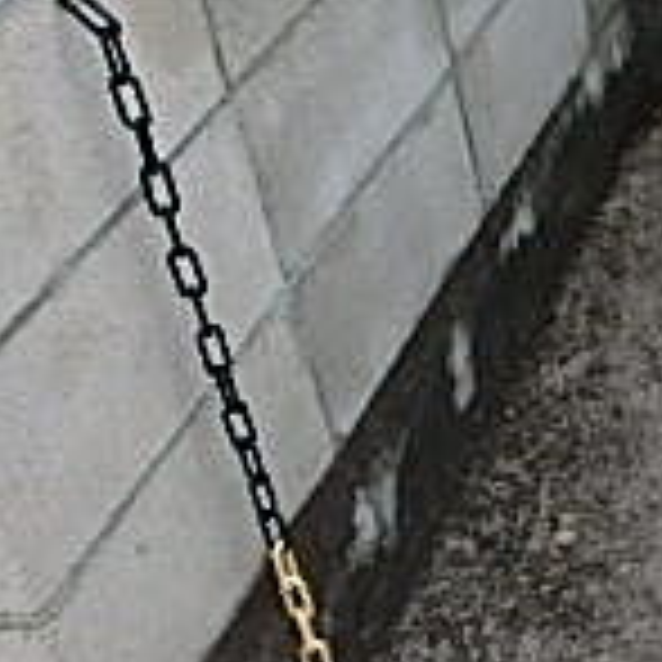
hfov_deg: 17.8
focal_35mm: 81
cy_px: 104
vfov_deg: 21.1
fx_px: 1753
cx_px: 1144
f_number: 3.5
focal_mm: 3.7
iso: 160
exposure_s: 1/60
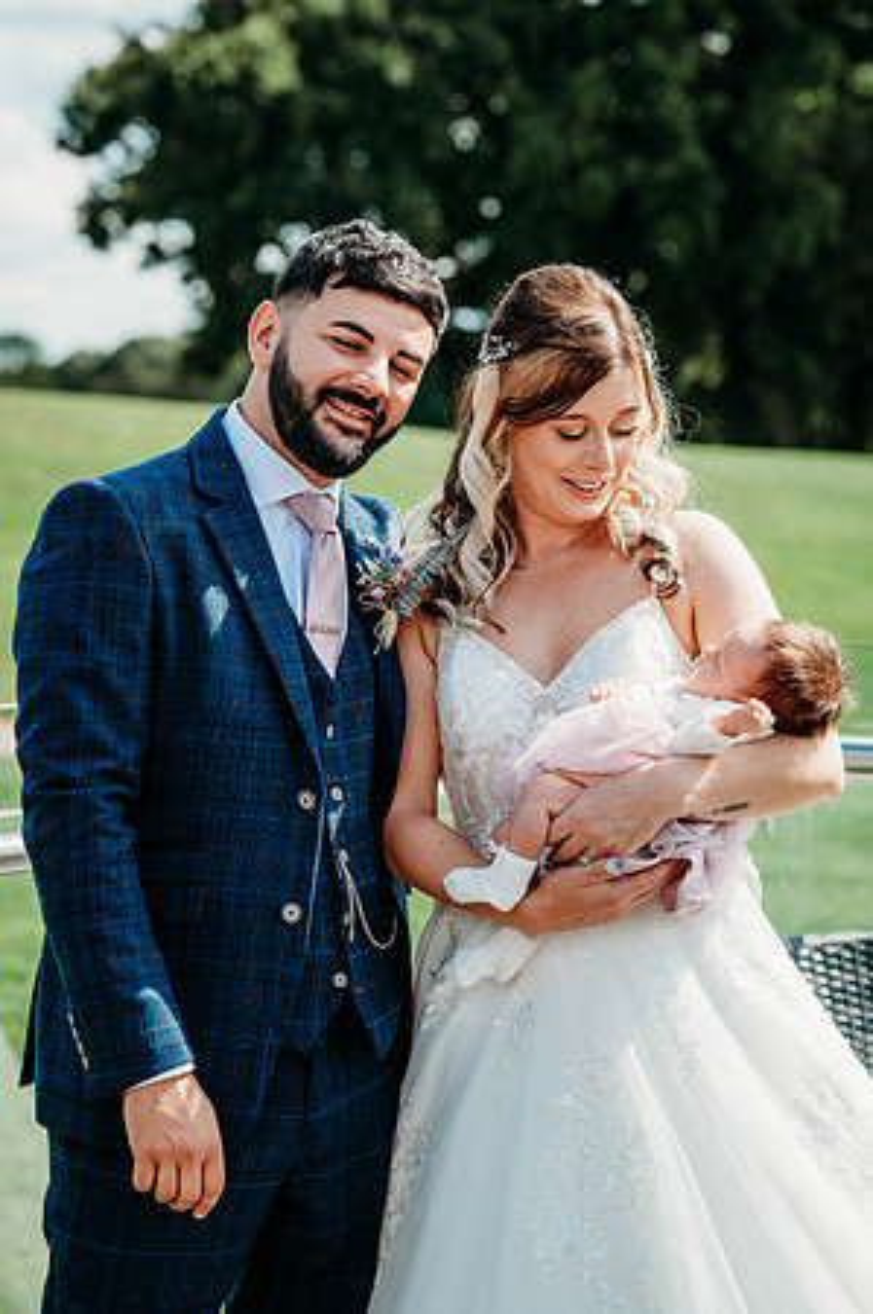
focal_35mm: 85
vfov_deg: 23.9
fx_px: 3099
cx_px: 436
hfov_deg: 16.0
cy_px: 657
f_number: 4
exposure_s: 1/640
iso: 100
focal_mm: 85
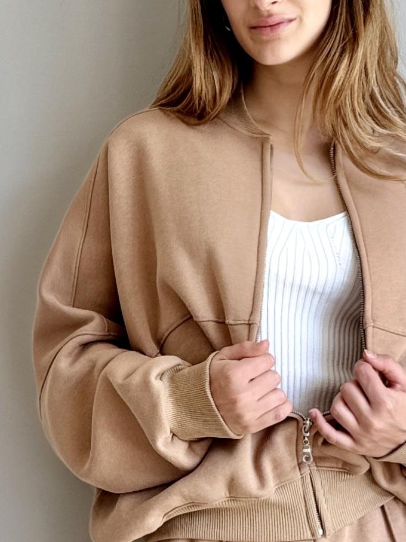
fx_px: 1549
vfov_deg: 19.4
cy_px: 504
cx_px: 139
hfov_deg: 14.9
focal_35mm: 99
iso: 80
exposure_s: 1/121
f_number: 1.78
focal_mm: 6.76
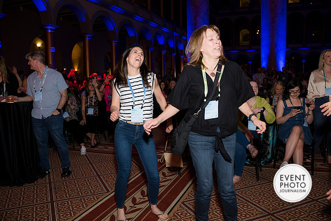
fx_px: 269
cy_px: 110
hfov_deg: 63.2
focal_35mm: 29
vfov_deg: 44.6
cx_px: 166
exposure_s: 1/100
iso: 800
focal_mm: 28
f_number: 4
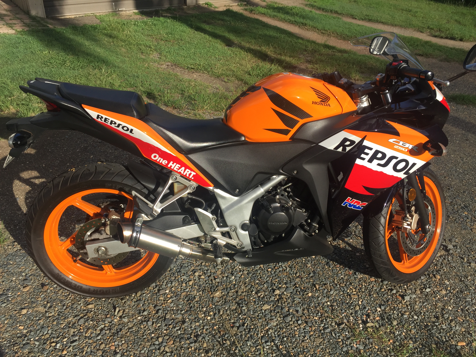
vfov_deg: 48.2
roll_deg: -2.7
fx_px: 399
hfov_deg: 61.7
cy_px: 178
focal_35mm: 29
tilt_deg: -31.5
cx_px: 238
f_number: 2.2
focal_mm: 4.15
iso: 32
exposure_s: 1/1522
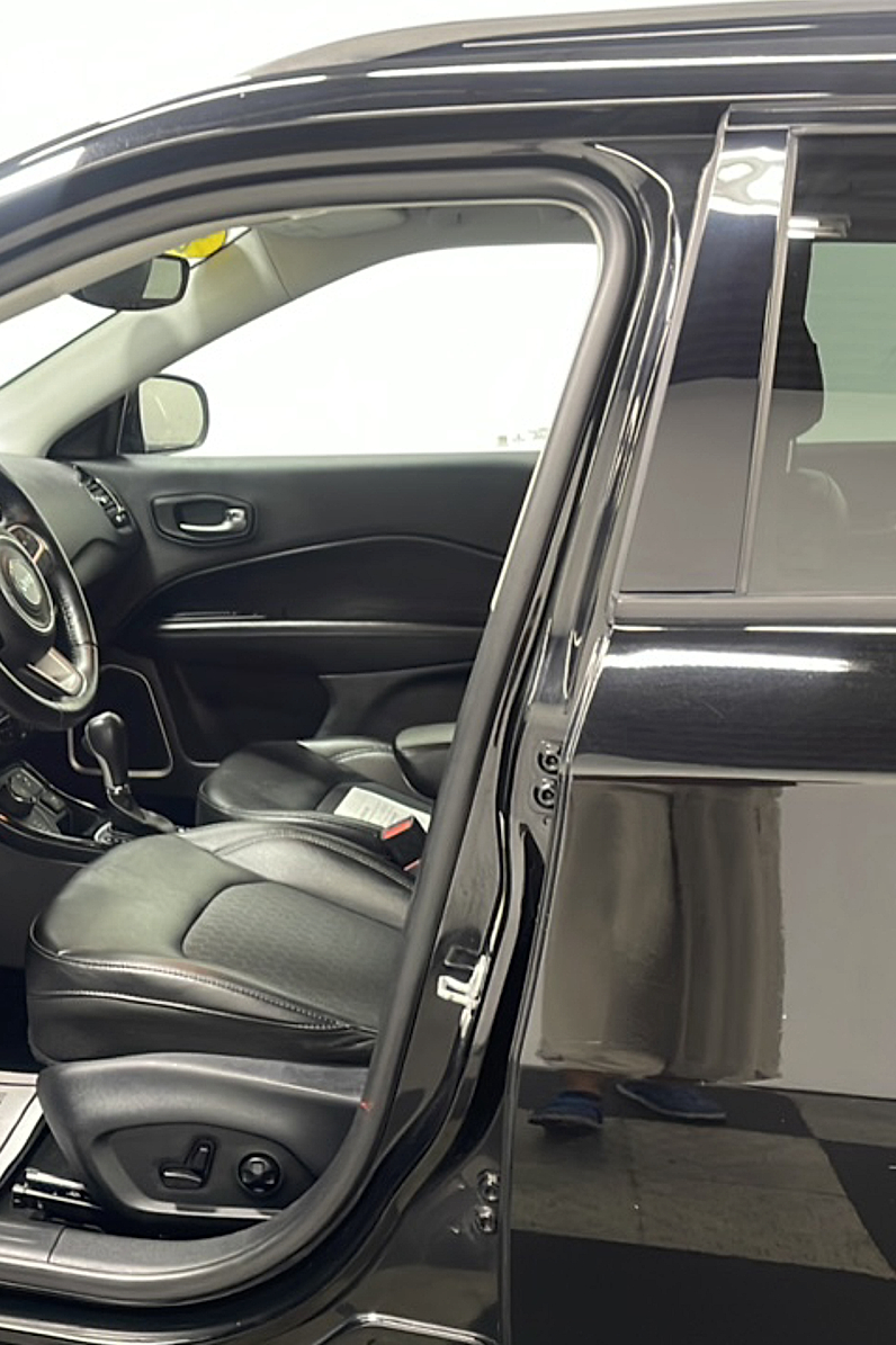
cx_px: 116
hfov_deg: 32.7
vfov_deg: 49.6
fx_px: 1457
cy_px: 673
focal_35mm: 39
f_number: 1.6
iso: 200
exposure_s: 1/40
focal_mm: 5.1
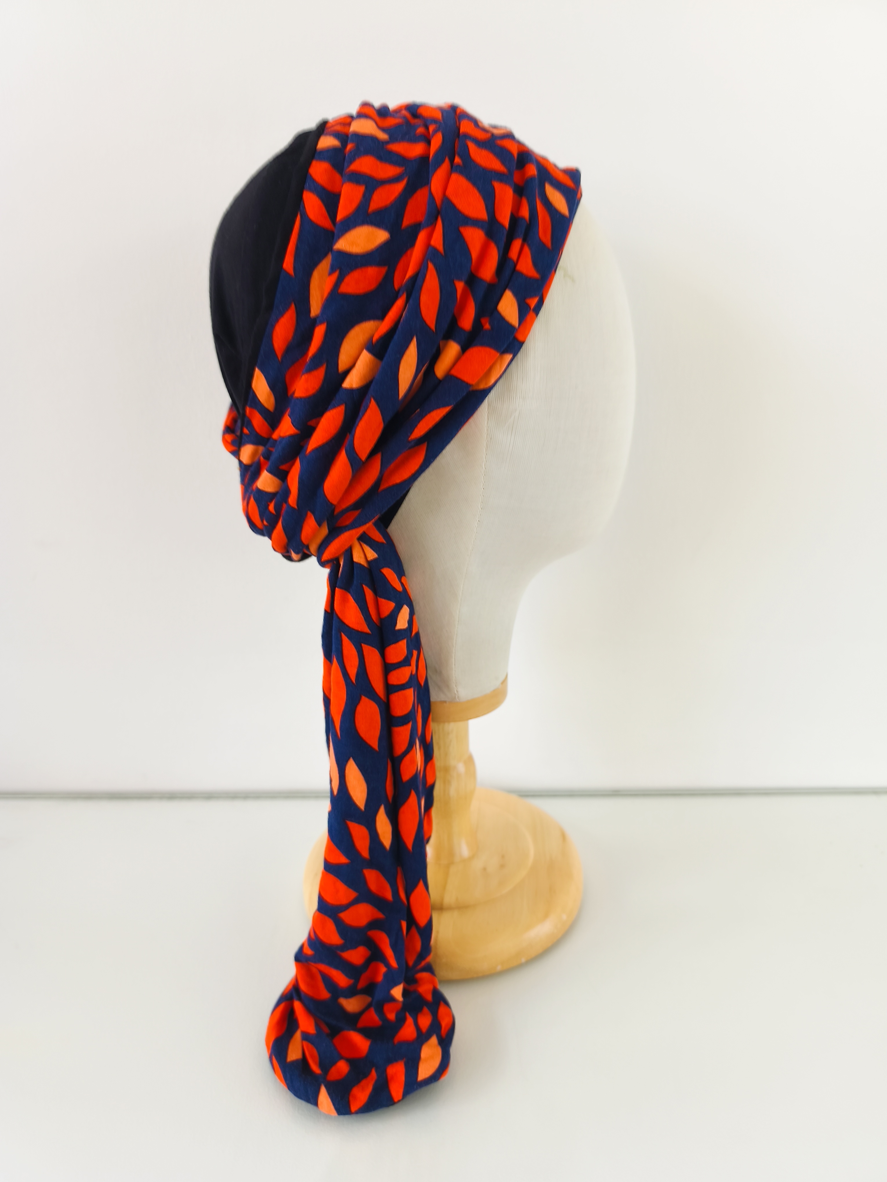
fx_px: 786
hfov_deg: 58.9
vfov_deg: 73.9
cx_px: 444
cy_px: 591
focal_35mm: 23
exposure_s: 1/6
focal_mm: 6.14
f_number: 1.65
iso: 50
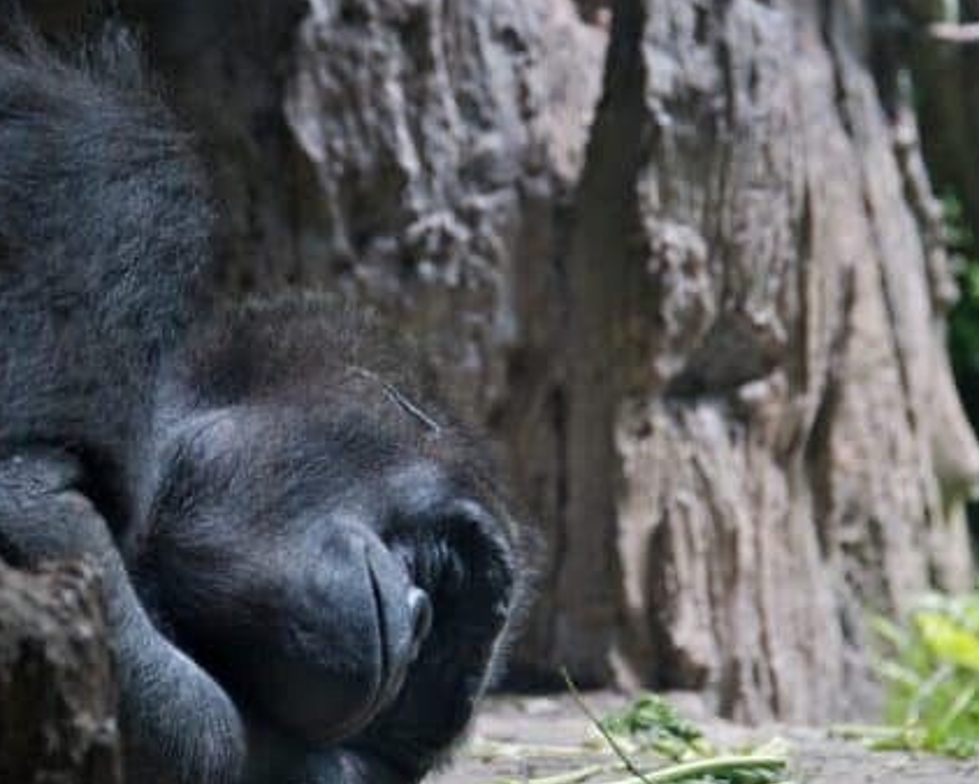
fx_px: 3855
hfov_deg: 14.5
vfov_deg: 11.6
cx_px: 418
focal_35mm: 133
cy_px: 383
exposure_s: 1/25
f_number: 5.3
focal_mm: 78
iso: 800
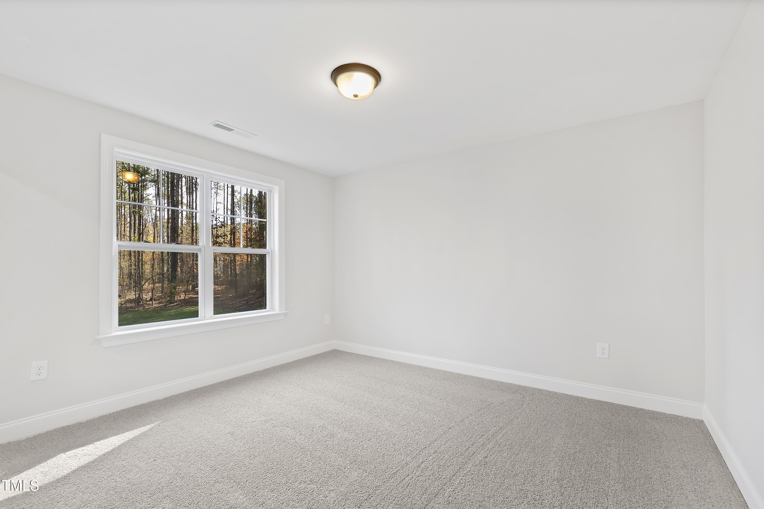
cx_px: 382
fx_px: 318
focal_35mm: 15
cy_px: 254
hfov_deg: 100.4
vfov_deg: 77.3
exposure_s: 1/1.67
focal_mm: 10
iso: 100
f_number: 8
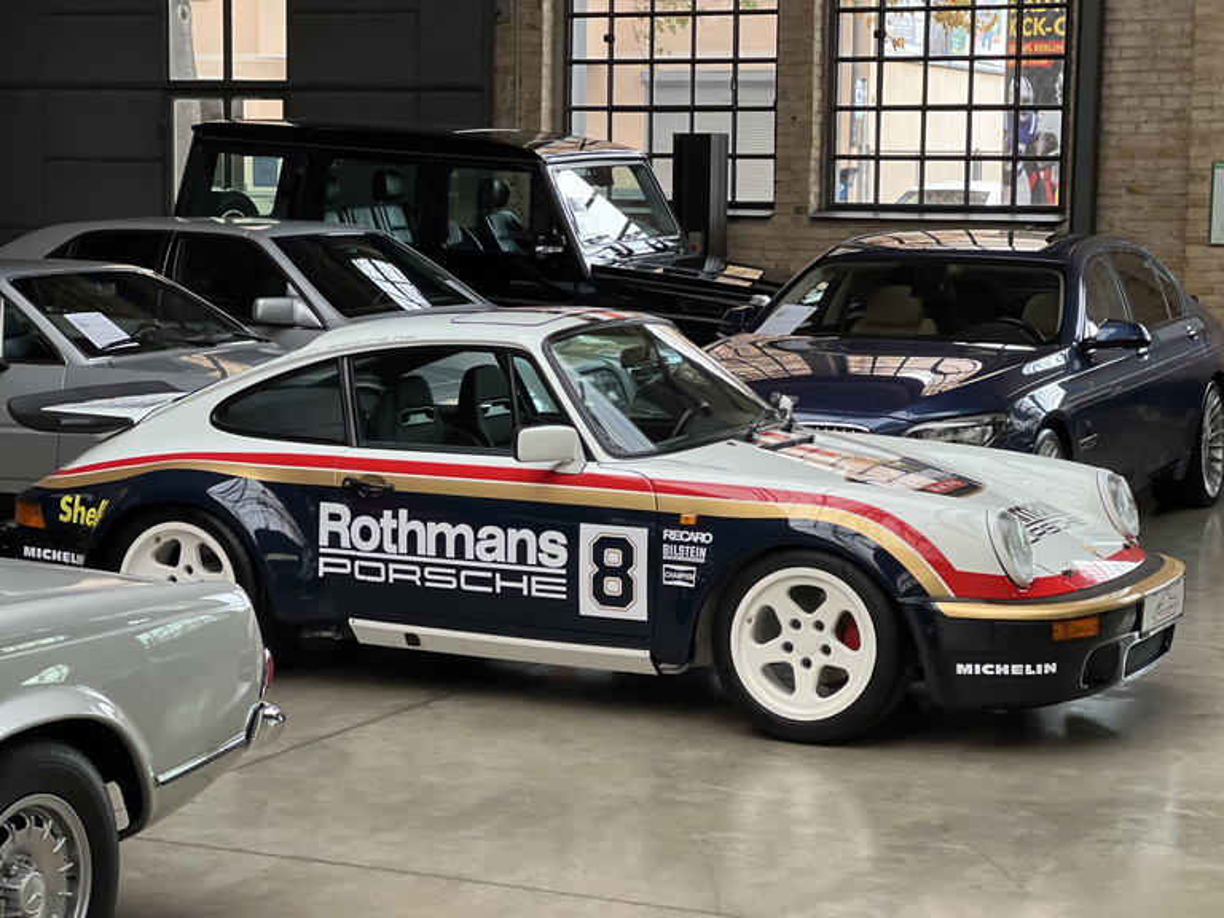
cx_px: 612
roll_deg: -0.4
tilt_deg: -4.2
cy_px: 459
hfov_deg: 25.3
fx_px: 2723
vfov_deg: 19.1
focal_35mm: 77
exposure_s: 1/33
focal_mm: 9
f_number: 2.8
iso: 250
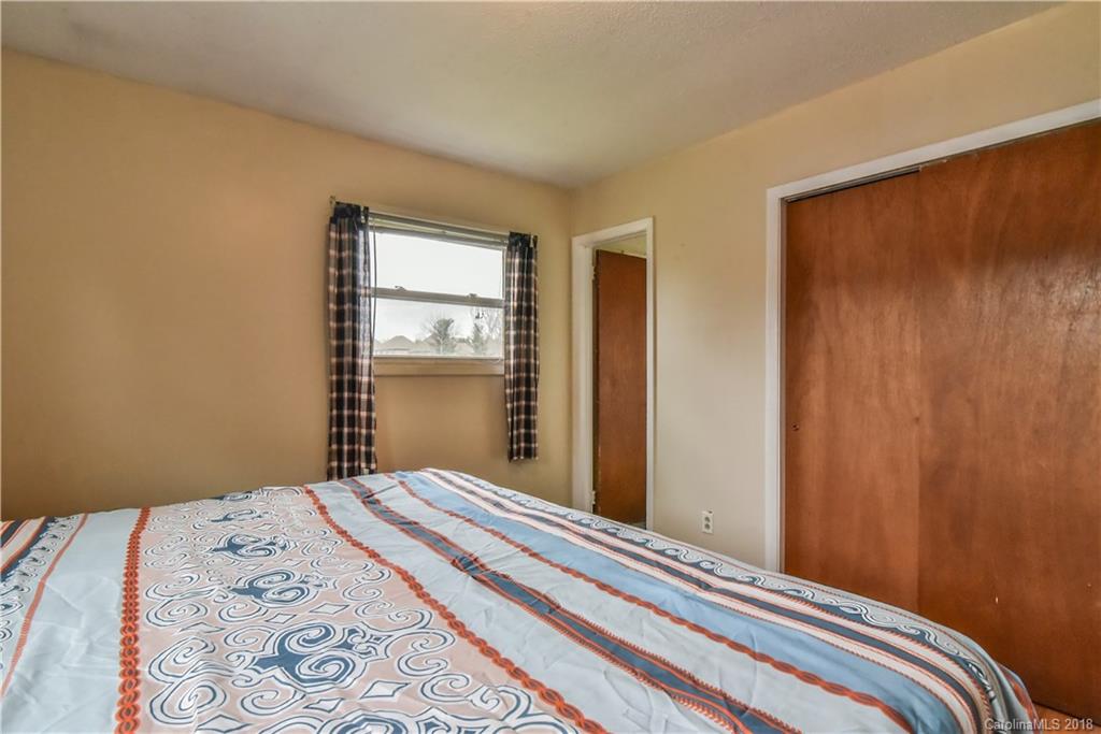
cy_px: 367
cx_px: 550
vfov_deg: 67.4
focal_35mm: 18
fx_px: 551
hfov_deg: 90.0
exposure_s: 1/200
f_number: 14
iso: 4000
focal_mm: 18
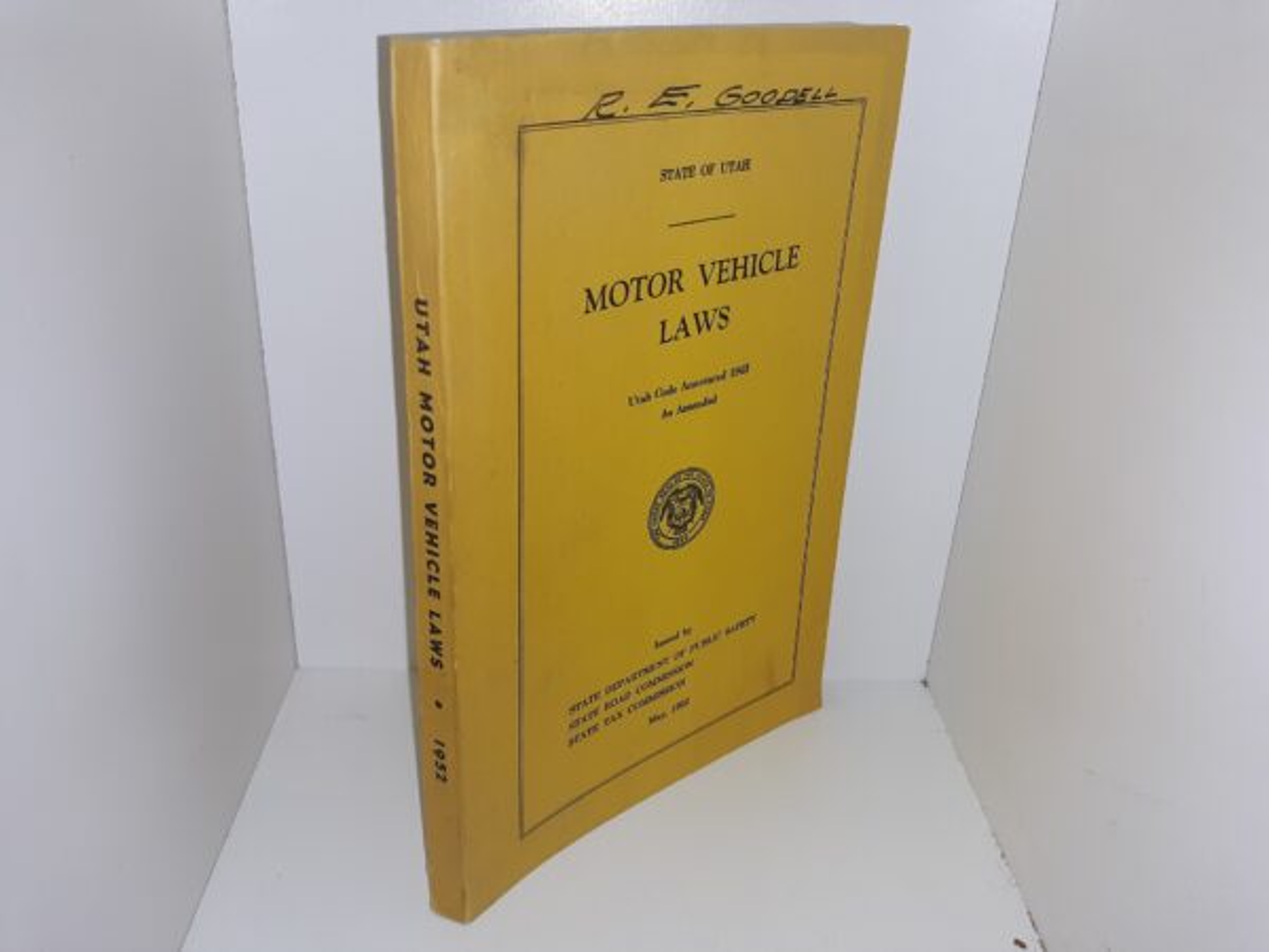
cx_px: 634
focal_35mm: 28
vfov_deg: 49.7
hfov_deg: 63.4
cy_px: 476
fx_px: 1026
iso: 40
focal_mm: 3.7
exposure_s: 1/171
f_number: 1.7
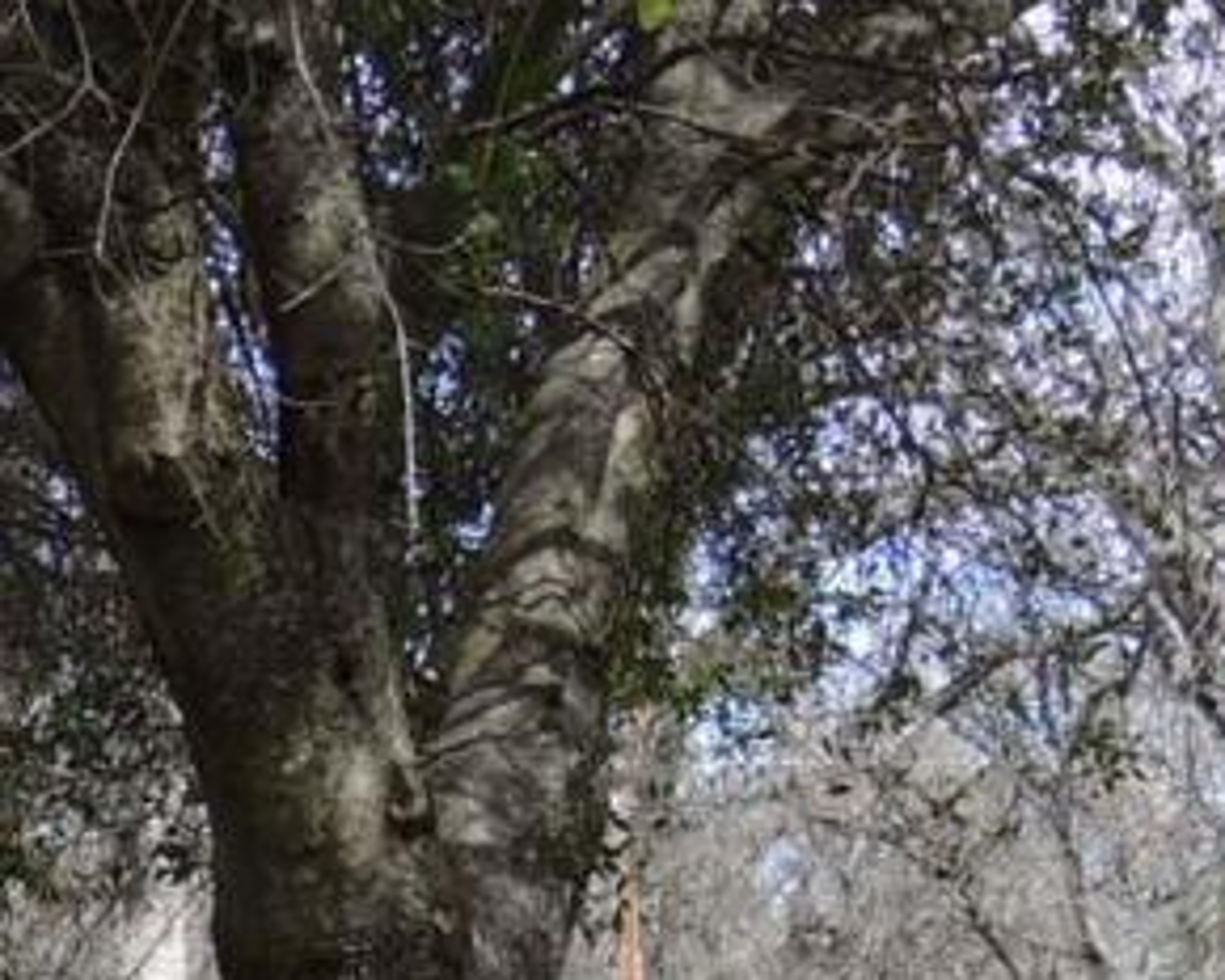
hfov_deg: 11.3
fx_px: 5873
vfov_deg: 9.2
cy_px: 1609
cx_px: -743
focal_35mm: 162
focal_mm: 8.3
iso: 100
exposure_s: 1/250
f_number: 3.5
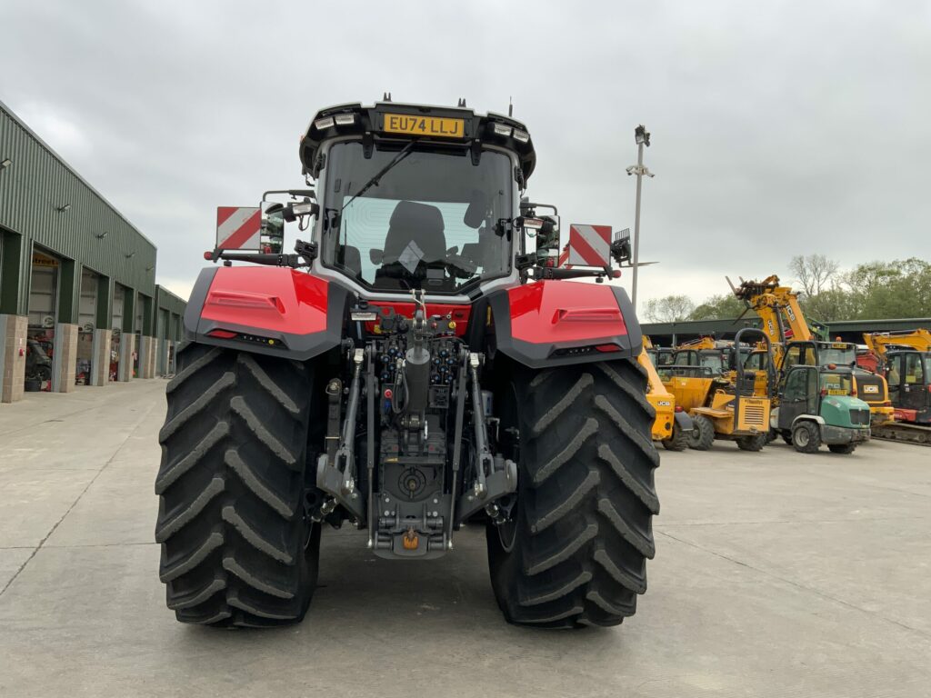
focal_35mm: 29
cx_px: 466
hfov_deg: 61.7
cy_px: 349
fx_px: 780
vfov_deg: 48.2
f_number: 1.8
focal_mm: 3
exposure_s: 1/214
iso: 16
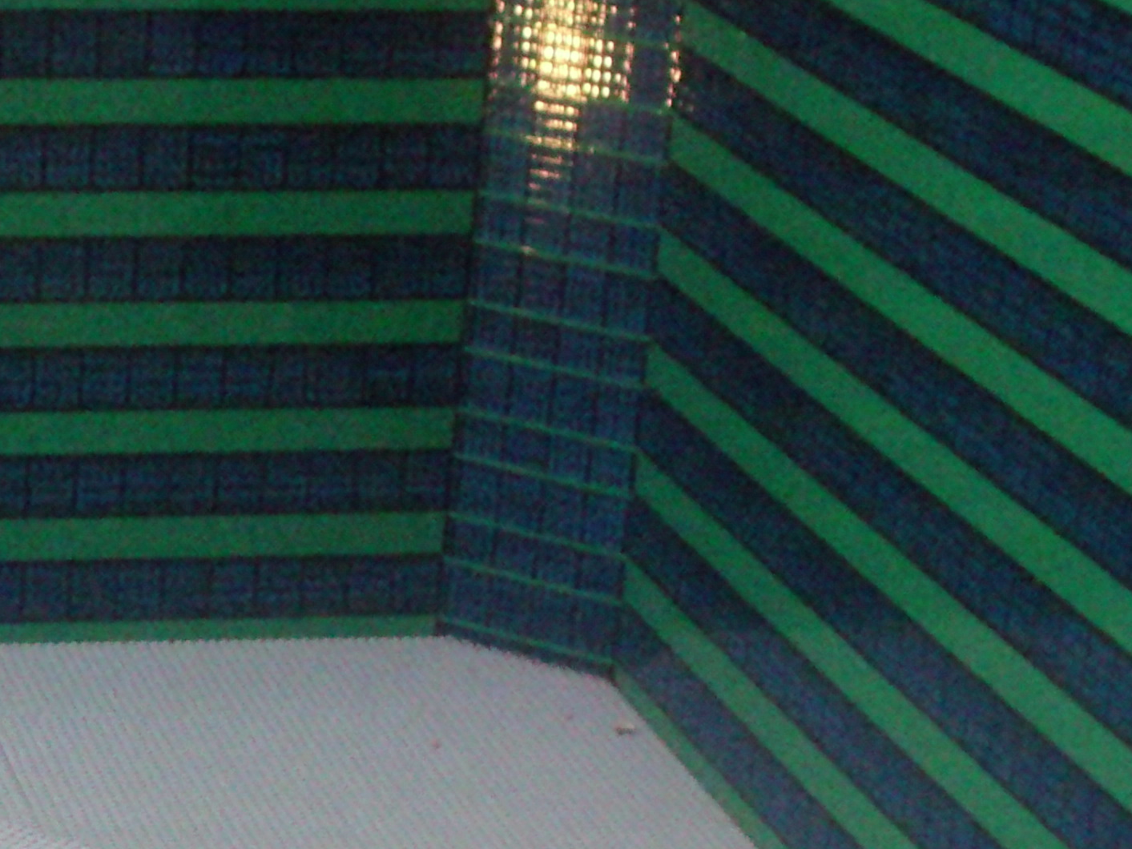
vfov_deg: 10.3
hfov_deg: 13.5
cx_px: -237
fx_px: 4644
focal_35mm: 142
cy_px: 960
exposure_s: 1/60
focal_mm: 9.4
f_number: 3.8
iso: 1000
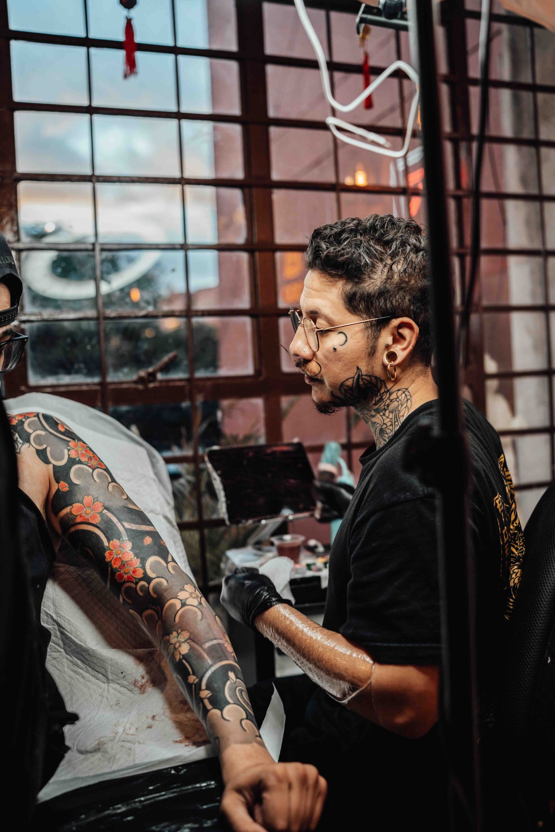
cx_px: 278
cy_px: 416
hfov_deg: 37.9
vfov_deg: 54.4
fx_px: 809
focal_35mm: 35
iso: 200
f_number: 2.2
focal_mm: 35
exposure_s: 1/60
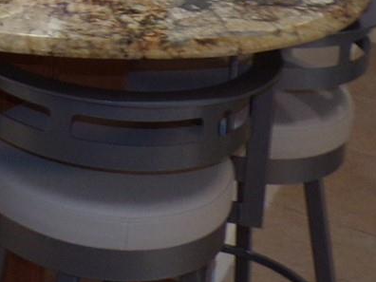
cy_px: -216
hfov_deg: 19.2
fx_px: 1054
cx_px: -62
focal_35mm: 97
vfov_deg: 13.7
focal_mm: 4.3
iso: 126
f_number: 3
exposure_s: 1/34
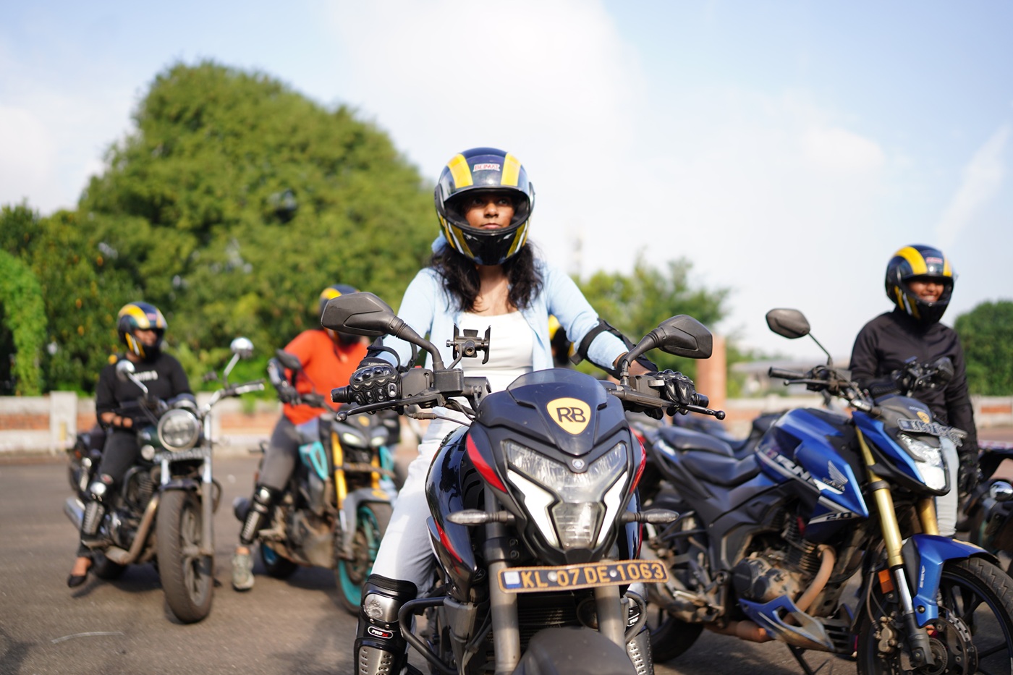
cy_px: 338
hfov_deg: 54.4
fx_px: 985
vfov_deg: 37.8
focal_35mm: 35
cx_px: 506
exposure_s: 1/2000
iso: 100
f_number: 1.4
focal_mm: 35
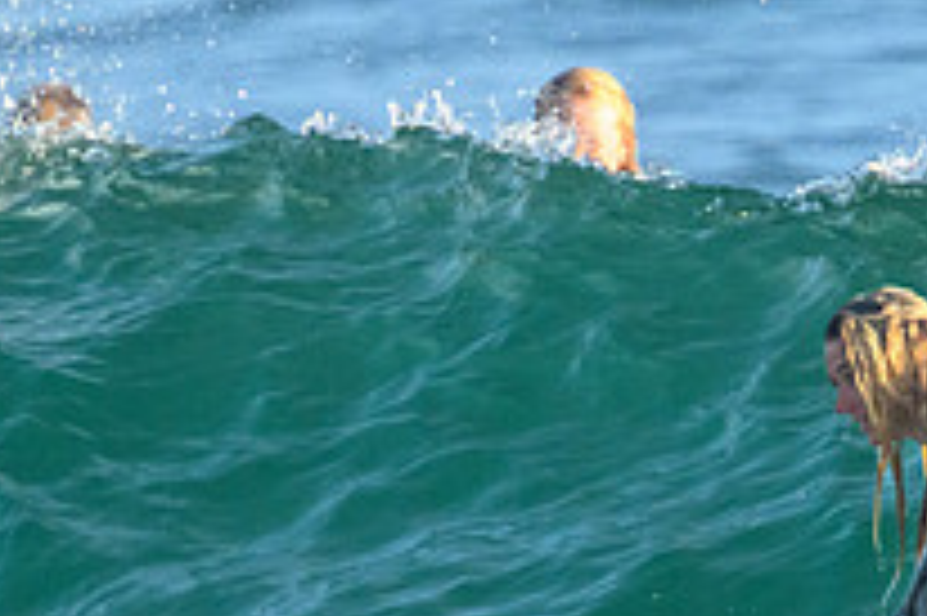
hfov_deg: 0.9
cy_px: 830
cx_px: 698
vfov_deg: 0.6
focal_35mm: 2253
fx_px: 57967
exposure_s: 1/2000
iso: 4500
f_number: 11
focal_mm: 800
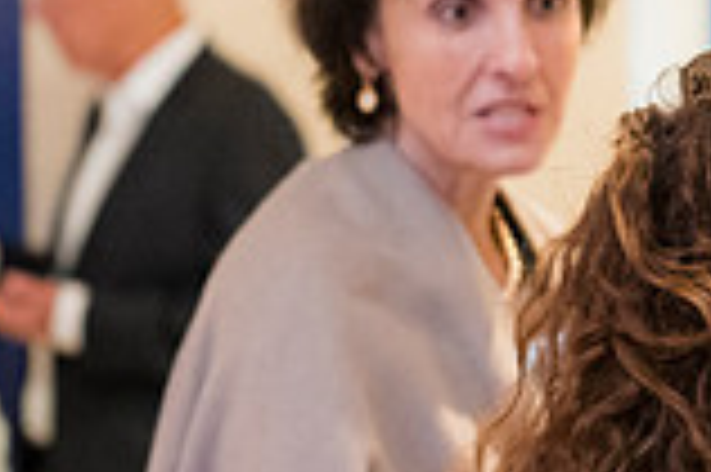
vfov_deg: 5.3
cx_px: 810
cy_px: 303
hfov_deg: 8.0
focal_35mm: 257
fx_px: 5070
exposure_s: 1/100
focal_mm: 70
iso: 6400
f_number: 2.8
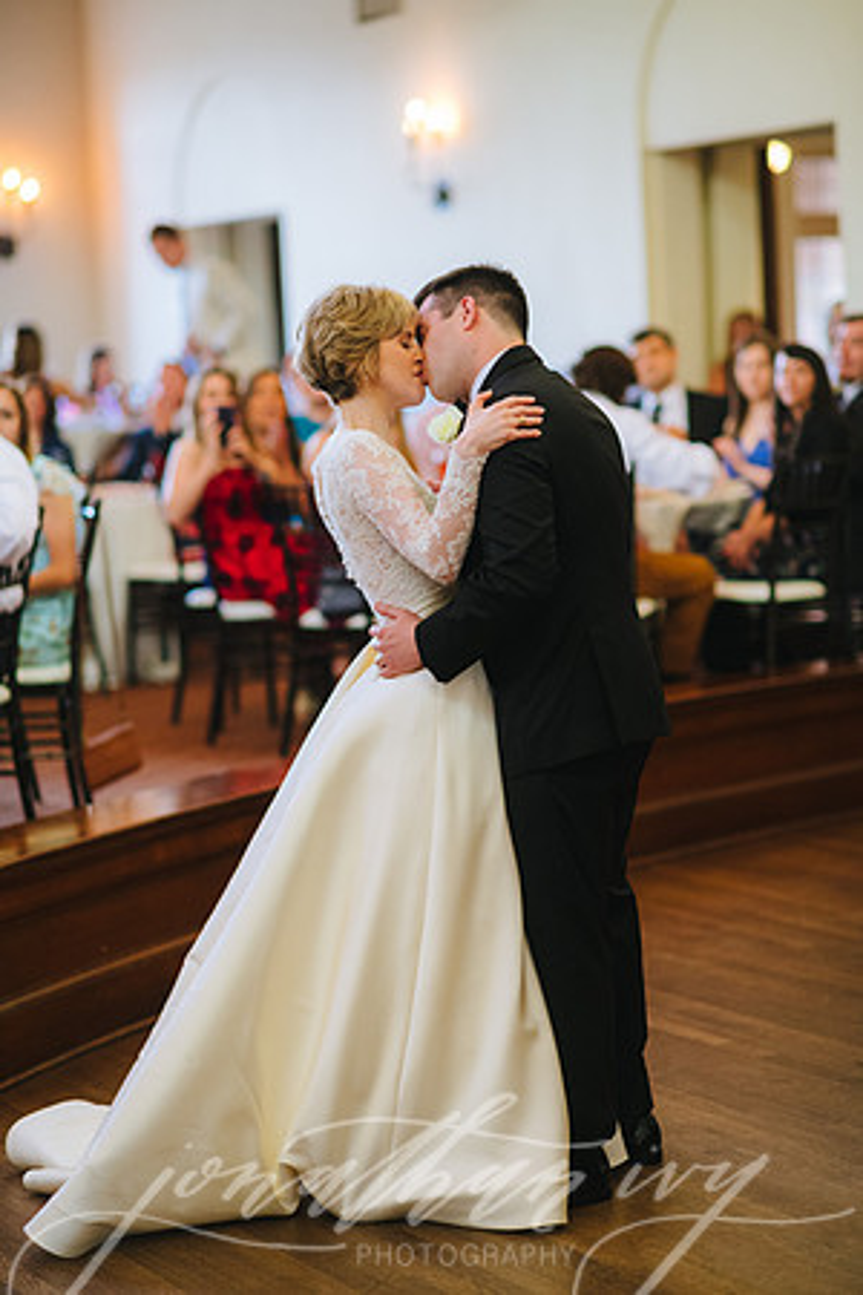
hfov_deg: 16.1
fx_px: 3056
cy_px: 648
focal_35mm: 85
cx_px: 432
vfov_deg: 23.9
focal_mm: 85
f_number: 2
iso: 1600
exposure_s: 1/250
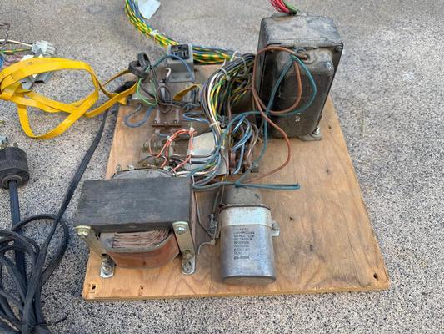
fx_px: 308
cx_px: 222
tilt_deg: -55.6
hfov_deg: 71.6
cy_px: 167
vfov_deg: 56.8
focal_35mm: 24
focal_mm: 6.76
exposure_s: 1/123
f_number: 1.78
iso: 50
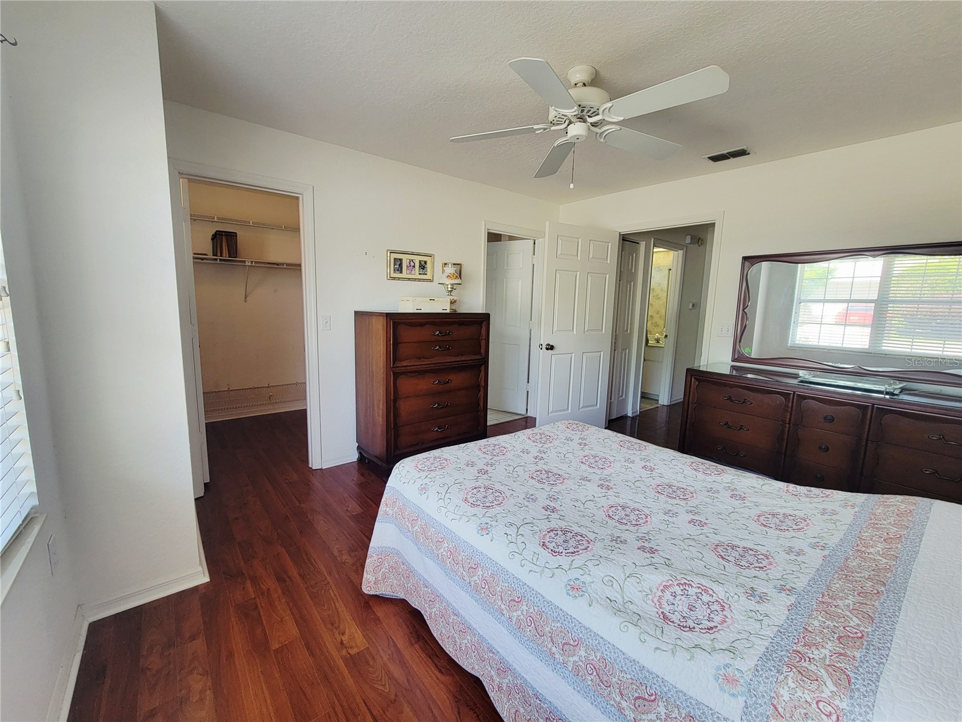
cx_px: 481
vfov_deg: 89.9
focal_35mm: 13
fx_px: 361
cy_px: 361
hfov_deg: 106.2
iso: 100
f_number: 2.2
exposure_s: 1/60.2
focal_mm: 2.2
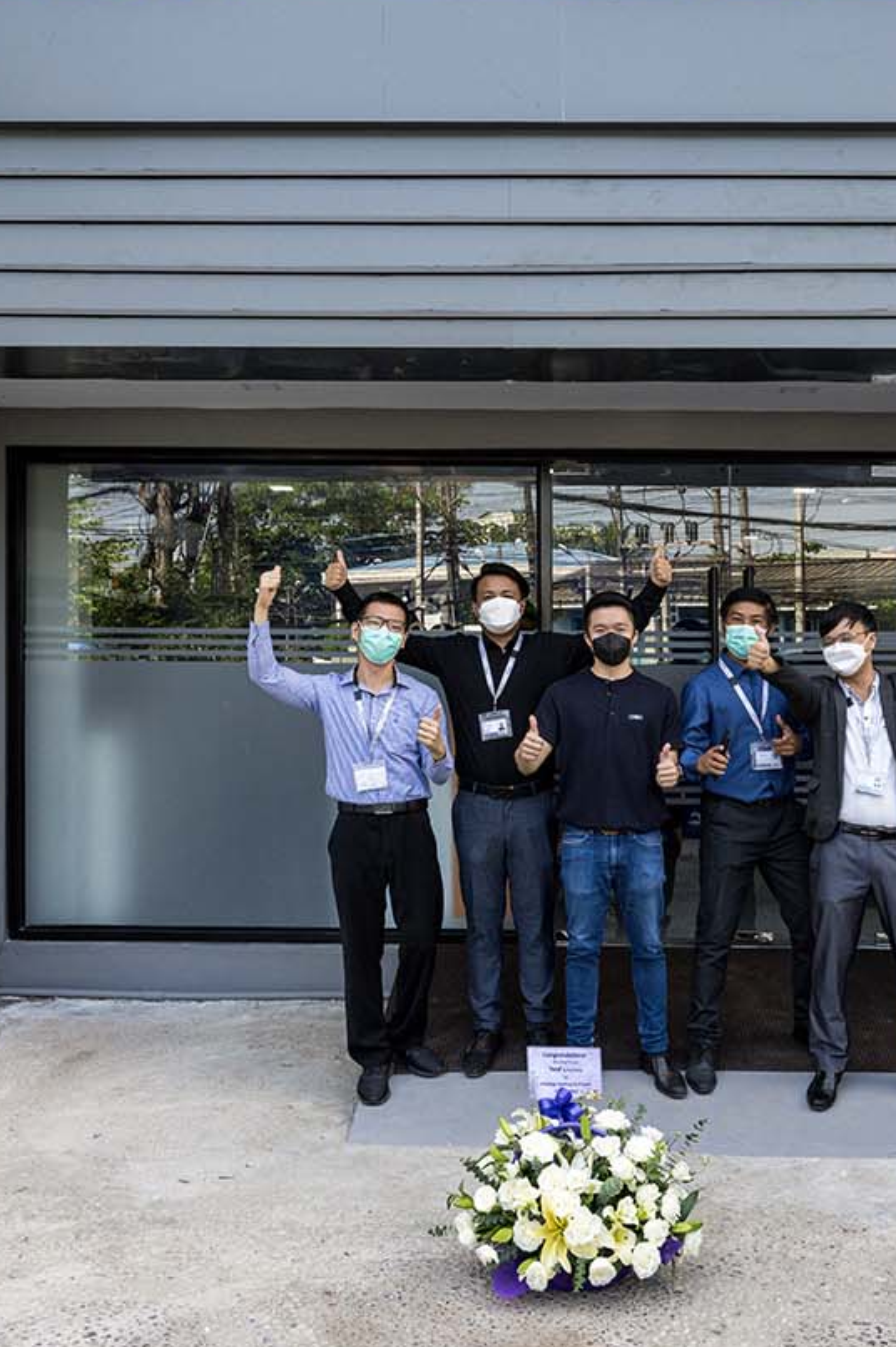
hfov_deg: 37.8
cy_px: 728
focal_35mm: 35
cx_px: 513
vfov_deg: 54.5
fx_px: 1304
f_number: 8
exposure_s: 1/250
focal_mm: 19.5
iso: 1000
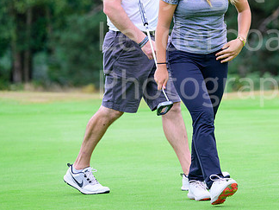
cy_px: 45
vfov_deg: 3.6
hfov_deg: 4.8
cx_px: 211
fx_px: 3329
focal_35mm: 413
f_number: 5.6
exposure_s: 1/1250
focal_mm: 240
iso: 1250
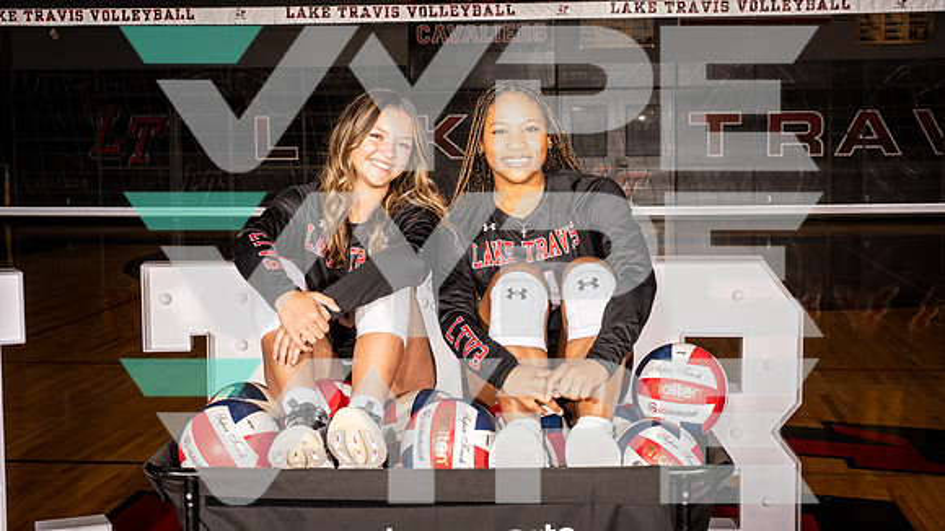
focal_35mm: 58
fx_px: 1456
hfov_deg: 35.9
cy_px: 266
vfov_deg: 20.7
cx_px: 472
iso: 200
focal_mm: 55.5
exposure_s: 1/250
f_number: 11
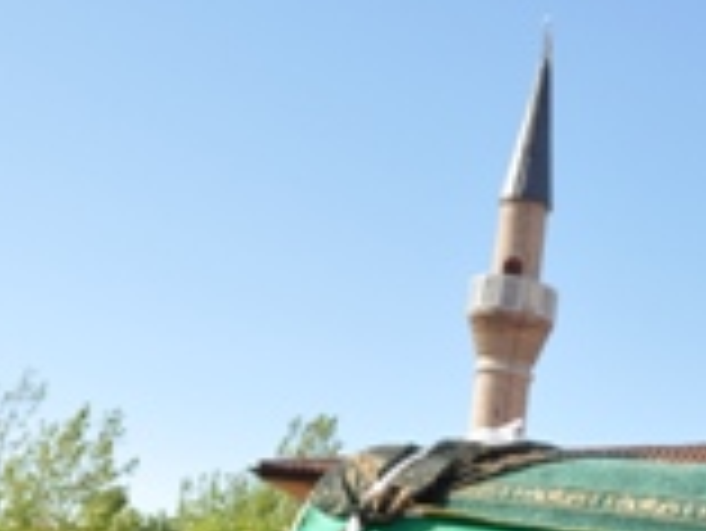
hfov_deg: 22.3
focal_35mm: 82
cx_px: 805
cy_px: 630
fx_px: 1674
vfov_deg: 17.2
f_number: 10
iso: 200
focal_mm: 20
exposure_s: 1/200
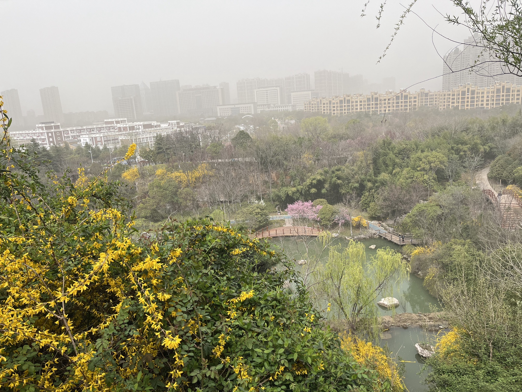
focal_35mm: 26
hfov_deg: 67.3
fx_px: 392
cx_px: 261
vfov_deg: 53.1
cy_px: 196
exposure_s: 1/2410
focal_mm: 5.1
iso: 50
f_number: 1.6
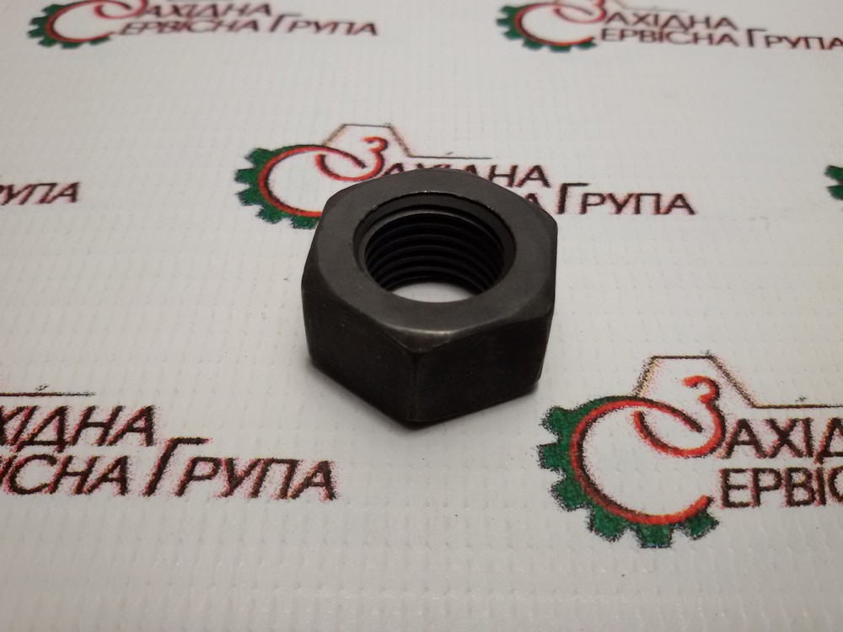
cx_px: 422
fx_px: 755
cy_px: 316
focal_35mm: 31
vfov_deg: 45.4
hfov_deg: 58.4
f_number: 2.4
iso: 64
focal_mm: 2.93
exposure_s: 1/100
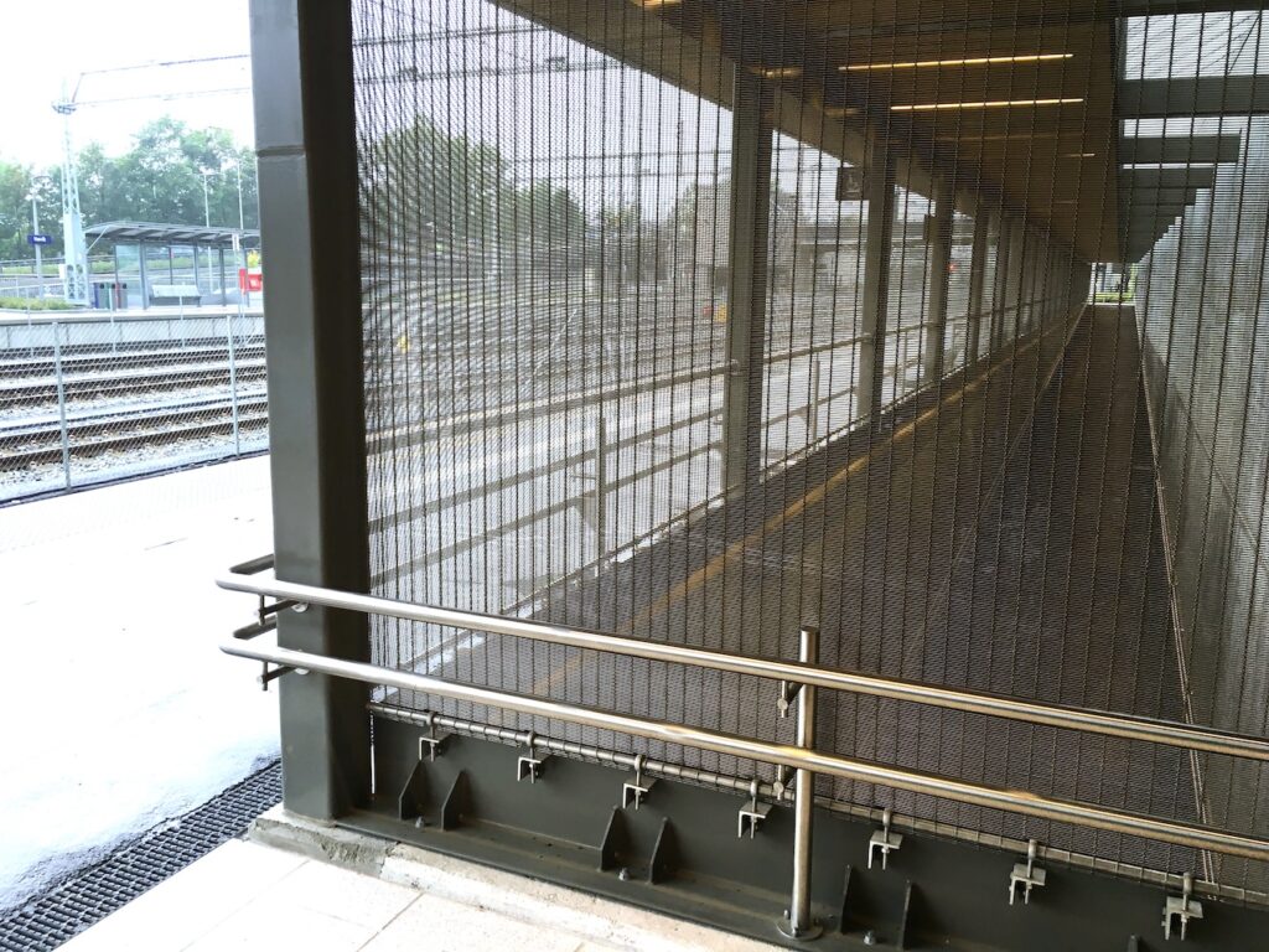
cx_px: 634
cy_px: 476
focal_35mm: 29
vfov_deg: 48.2
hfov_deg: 61.7
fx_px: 1063
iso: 25
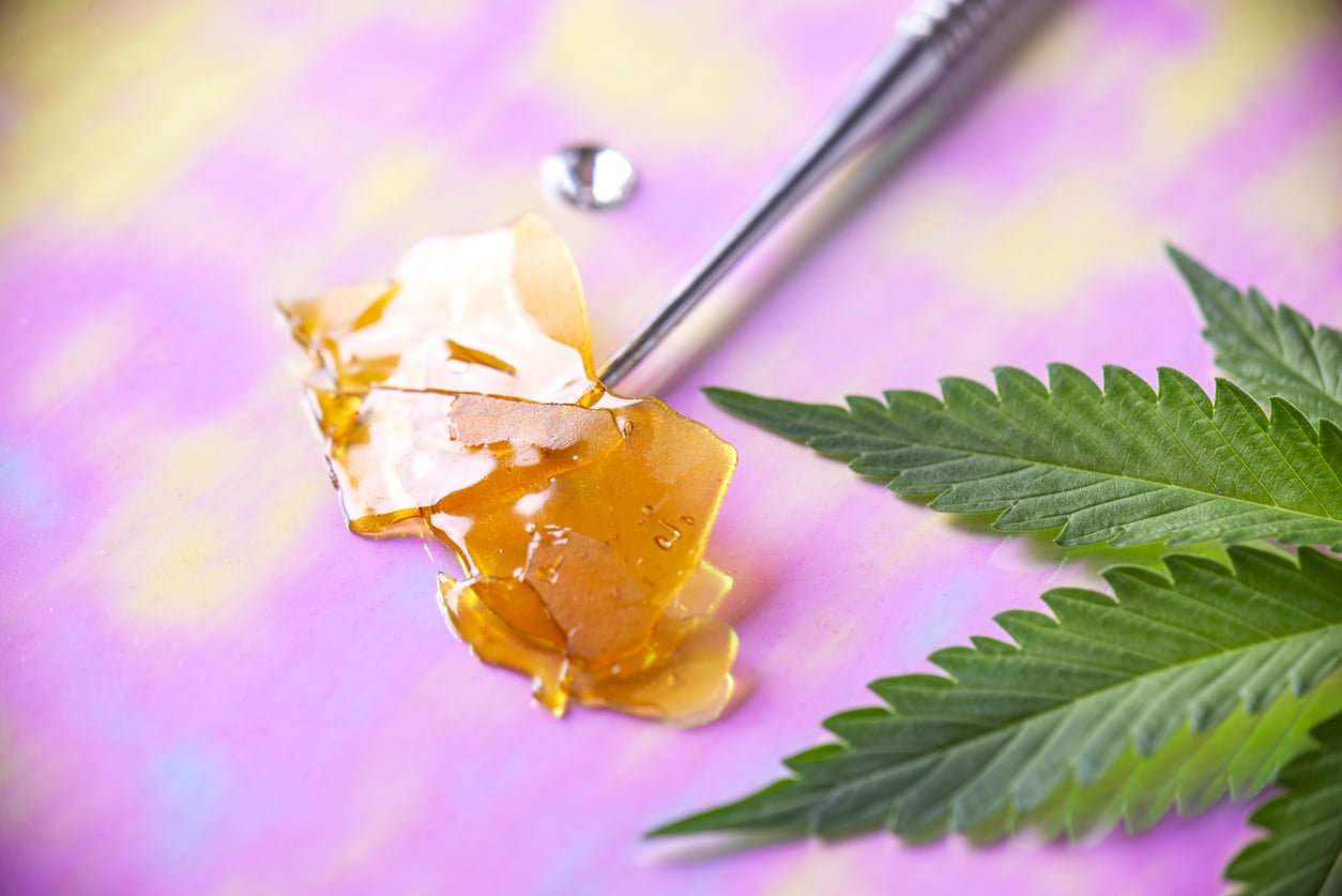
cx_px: 671
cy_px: 448
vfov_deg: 16.1
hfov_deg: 23.9
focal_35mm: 85
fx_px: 3170
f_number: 7.1
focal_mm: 85
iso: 100
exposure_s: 1/125
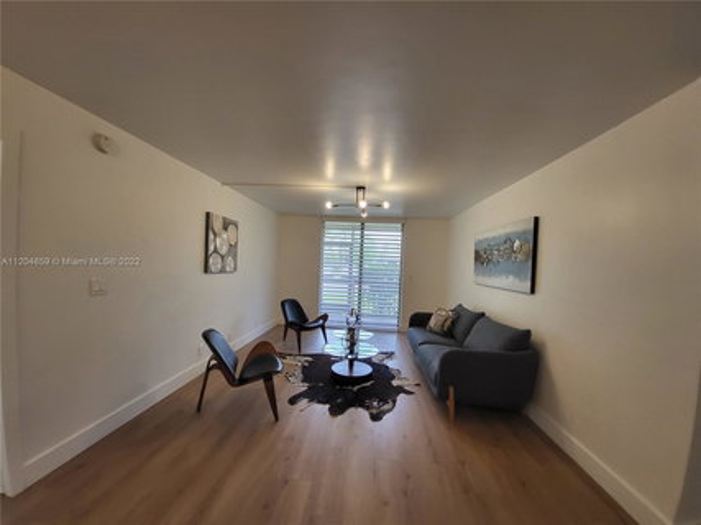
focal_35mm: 13
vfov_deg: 89.9
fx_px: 263
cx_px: 350
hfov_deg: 106.2
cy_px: 262
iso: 125
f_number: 2.2
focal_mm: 1.74
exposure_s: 1/60
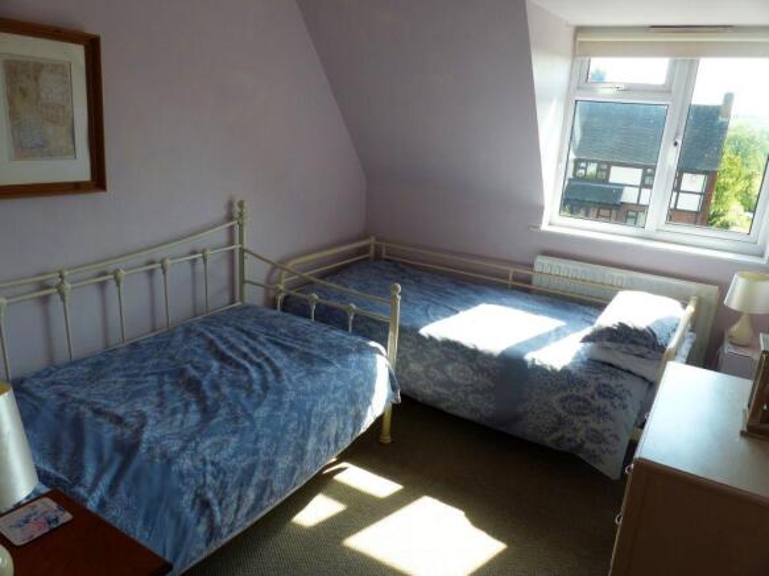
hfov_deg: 69.4
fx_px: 555
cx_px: 384
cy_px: 288
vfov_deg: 54.9
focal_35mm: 25
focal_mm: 4.5
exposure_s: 1/100
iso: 100
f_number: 4
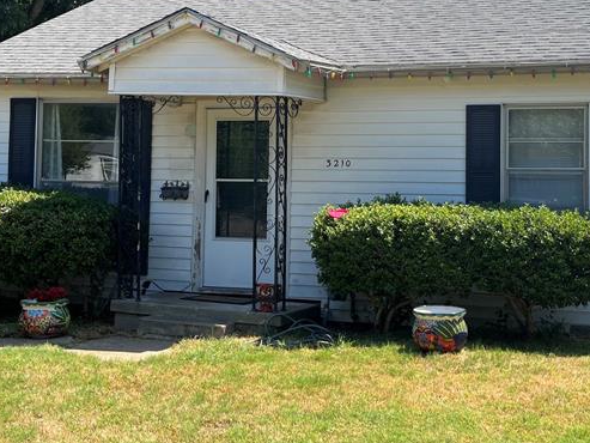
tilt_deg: +0.1
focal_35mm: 54
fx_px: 921
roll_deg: +0.4
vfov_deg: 26.9
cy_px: 144
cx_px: 330
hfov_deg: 35.5
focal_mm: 5.1
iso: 50
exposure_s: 1/1957
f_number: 1.6
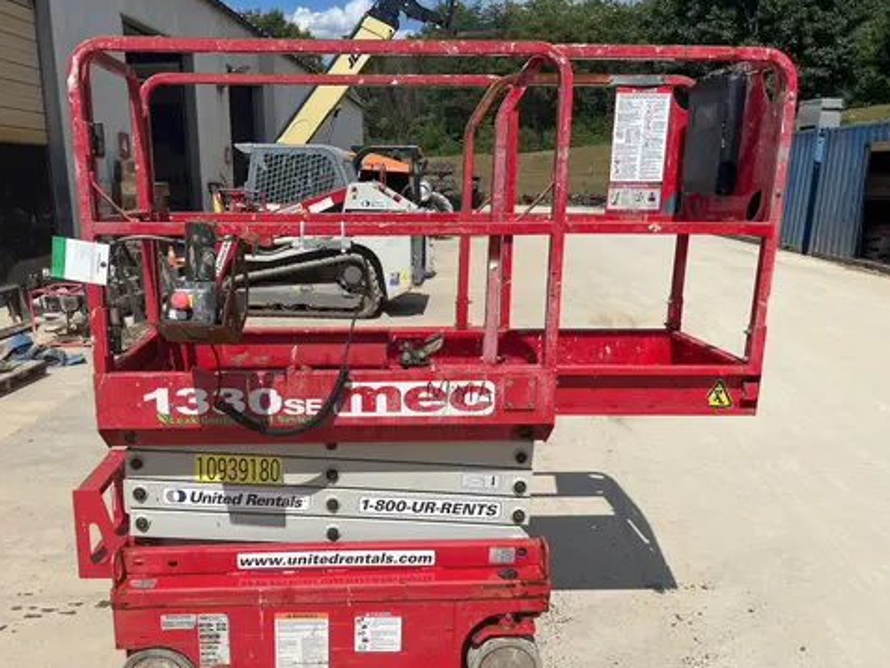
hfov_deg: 59.7
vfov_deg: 46.7
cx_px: 384
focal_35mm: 30
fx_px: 772
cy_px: 369
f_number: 1.6
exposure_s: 1/5848
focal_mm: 5.1
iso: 50
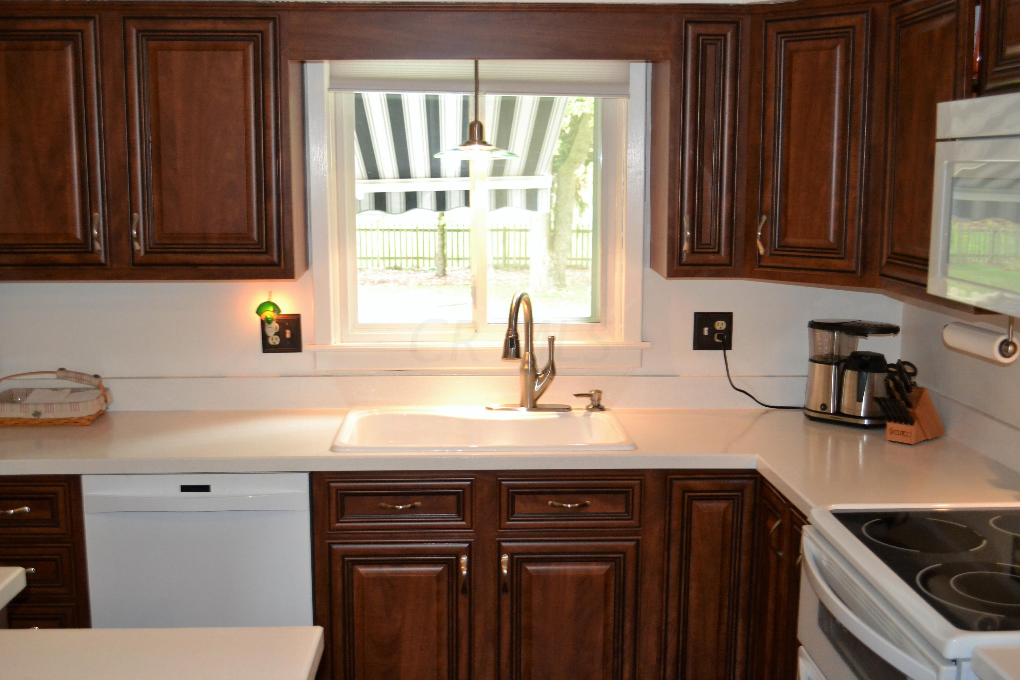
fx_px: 1105
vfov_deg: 34.2
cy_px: 340
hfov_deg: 49.6
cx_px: 510
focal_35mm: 39
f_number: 4.2
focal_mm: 26
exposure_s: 1/60
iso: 2200
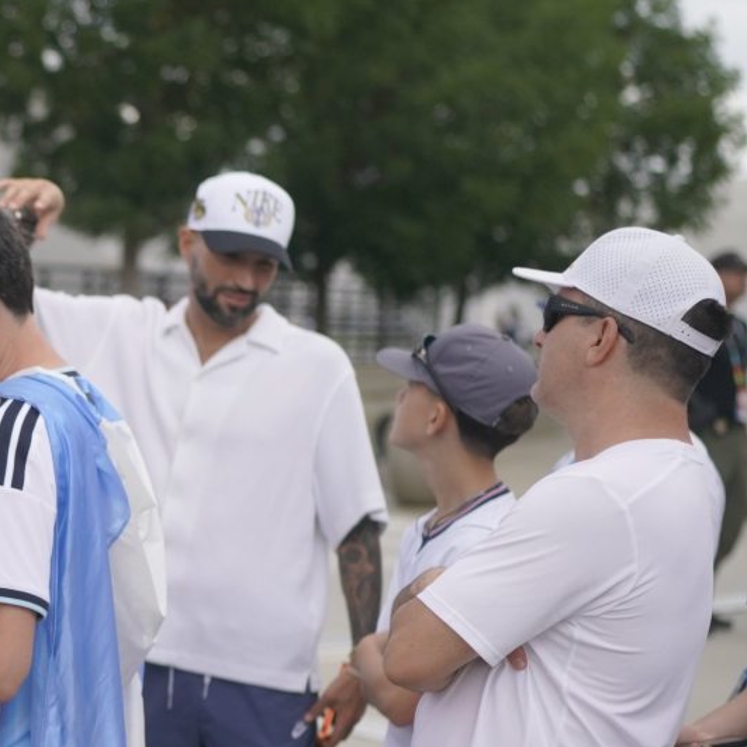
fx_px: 2734
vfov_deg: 15.5
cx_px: -298
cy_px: 589
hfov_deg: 14.7
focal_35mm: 112
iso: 400
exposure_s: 1/10000
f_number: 1.4
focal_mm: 35
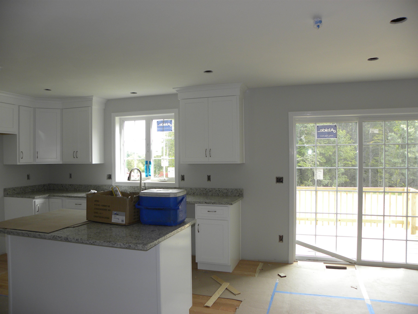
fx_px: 314
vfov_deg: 53.1
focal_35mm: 26
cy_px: 157
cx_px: 209
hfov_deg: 67.3
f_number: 2.8
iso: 74
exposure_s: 1/70.8
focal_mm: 4.6
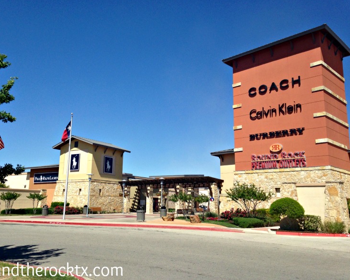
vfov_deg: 42.2
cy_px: 139
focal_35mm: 35
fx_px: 363
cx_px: 161
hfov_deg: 51.5
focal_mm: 4.12
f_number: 2.4
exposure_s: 1/1938
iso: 50
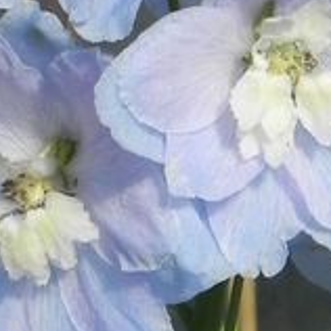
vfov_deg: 10.4
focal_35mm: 165
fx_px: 1785
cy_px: -48
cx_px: 150
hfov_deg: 10.6
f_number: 4
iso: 160
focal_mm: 6.6
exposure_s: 1/2000
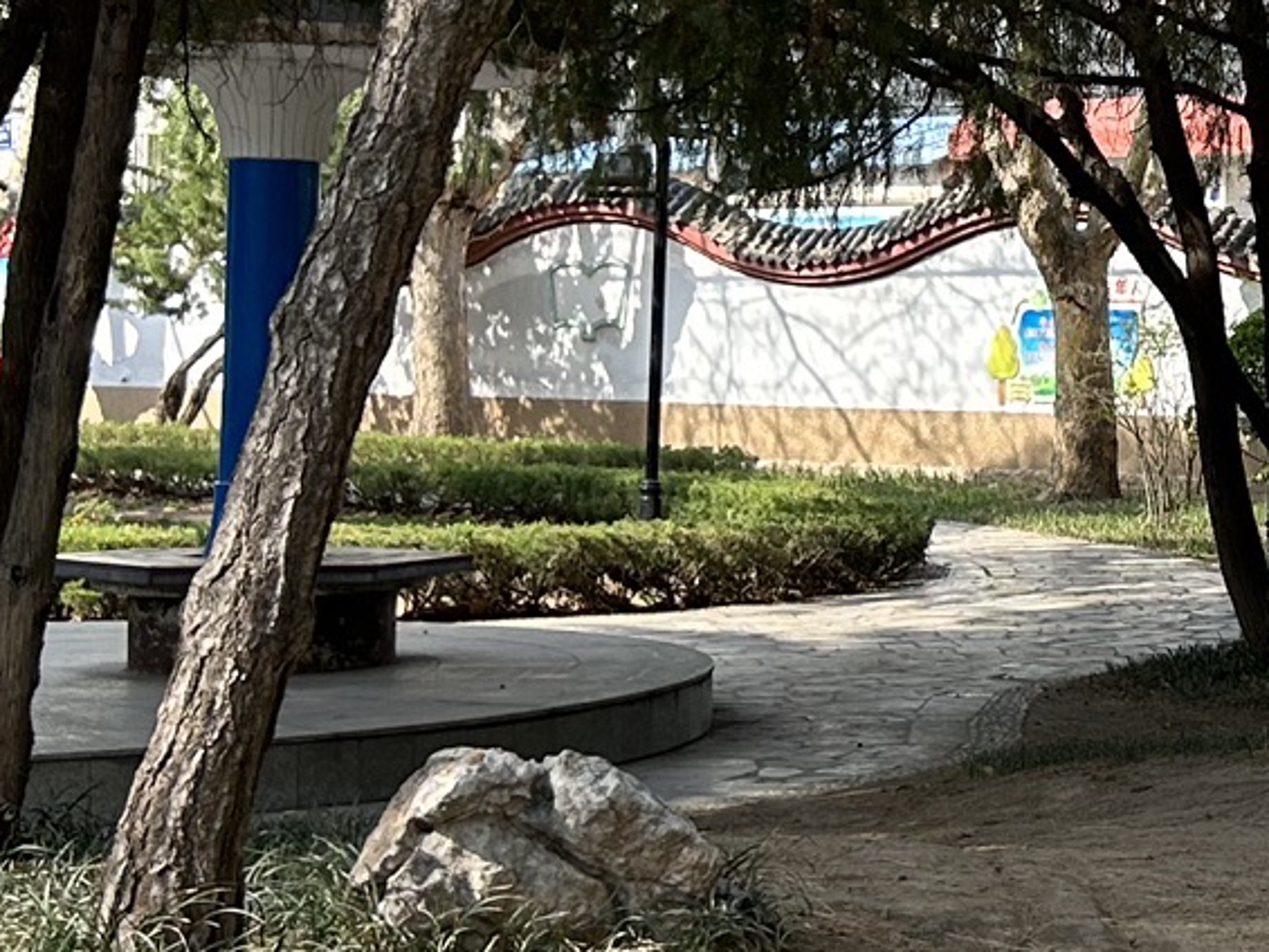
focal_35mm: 92
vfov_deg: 16.0
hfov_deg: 19.2
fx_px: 3373
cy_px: 290
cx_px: 1777
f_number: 1.5
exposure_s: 1/1171
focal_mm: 5.7
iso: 50
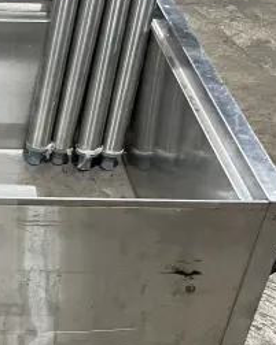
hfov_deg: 17.3
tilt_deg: -38.1
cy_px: 273
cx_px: -102
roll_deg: +1.1
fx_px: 839
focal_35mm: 82
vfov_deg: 23.0
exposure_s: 1/60
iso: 160
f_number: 1.6
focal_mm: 4.2
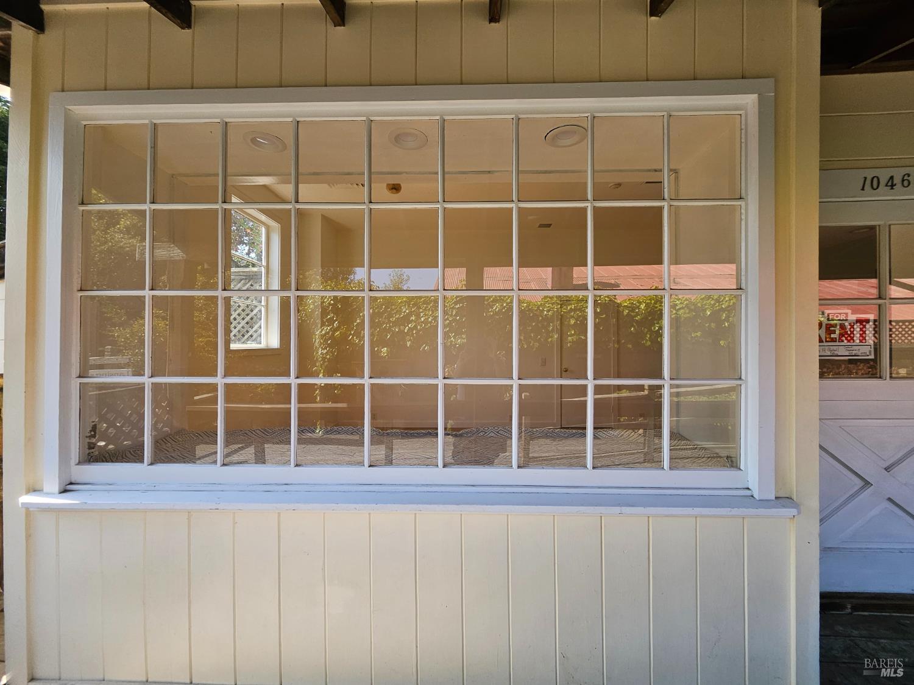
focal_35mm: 13
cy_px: 342
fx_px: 343
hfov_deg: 106.2
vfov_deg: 89.9
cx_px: 457
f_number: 2.2
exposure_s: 1/233
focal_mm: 1.74
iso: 32
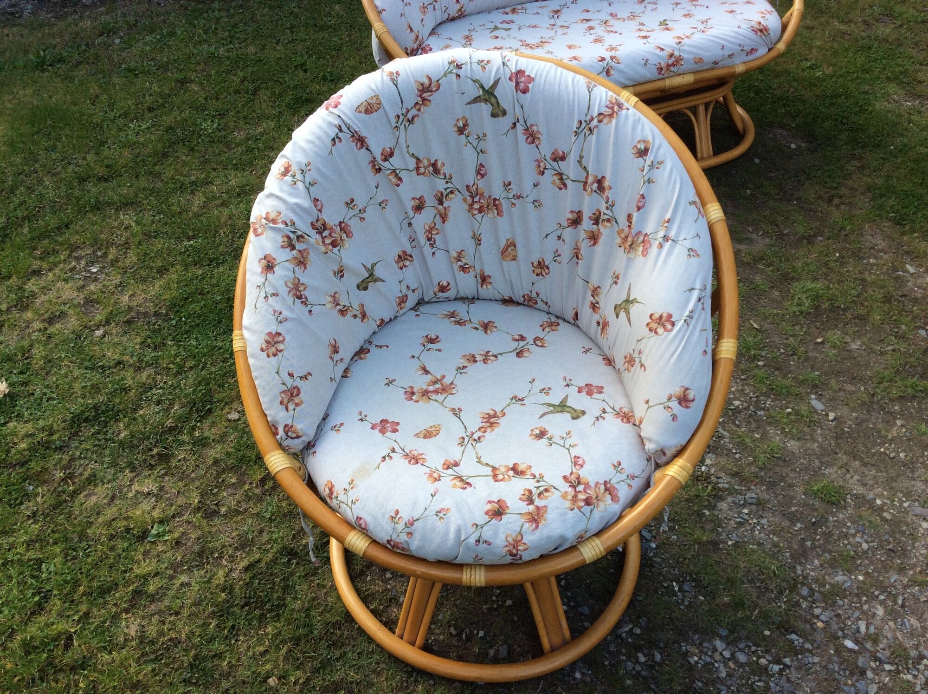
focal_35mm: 32
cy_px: 347
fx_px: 857
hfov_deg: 56.9
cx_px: 464
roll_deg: +2.6
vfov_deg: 44.1
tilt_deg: -44.0
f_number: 2.4
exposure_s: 1/186
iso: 32
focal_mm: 3.3
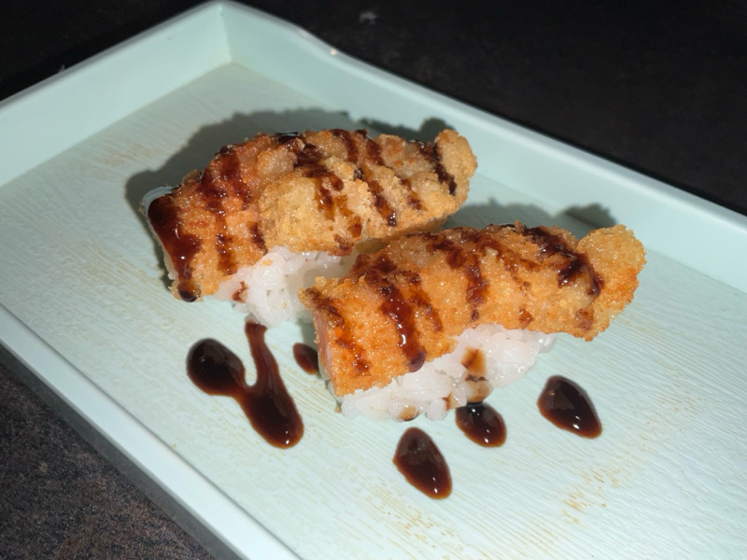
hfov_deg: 61.7
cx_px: 374
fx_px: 626
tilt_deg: -47.7
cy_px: 280
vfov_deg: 48.2
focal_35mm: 29
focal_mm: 3
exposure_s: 1/409
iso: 16
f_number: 1.8
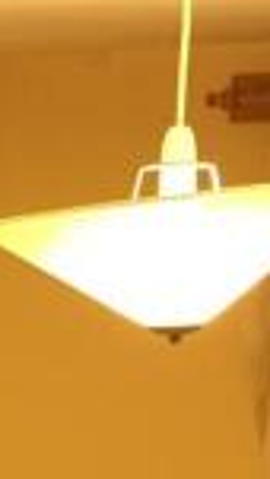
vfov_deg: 16.4
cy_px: 668
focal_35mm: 122
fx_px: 1552
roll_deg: -0.6
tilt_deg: -18.3
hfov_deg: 9.7
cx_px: -119
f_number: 2.2
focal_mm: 4.15
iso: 320
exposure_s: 1/33
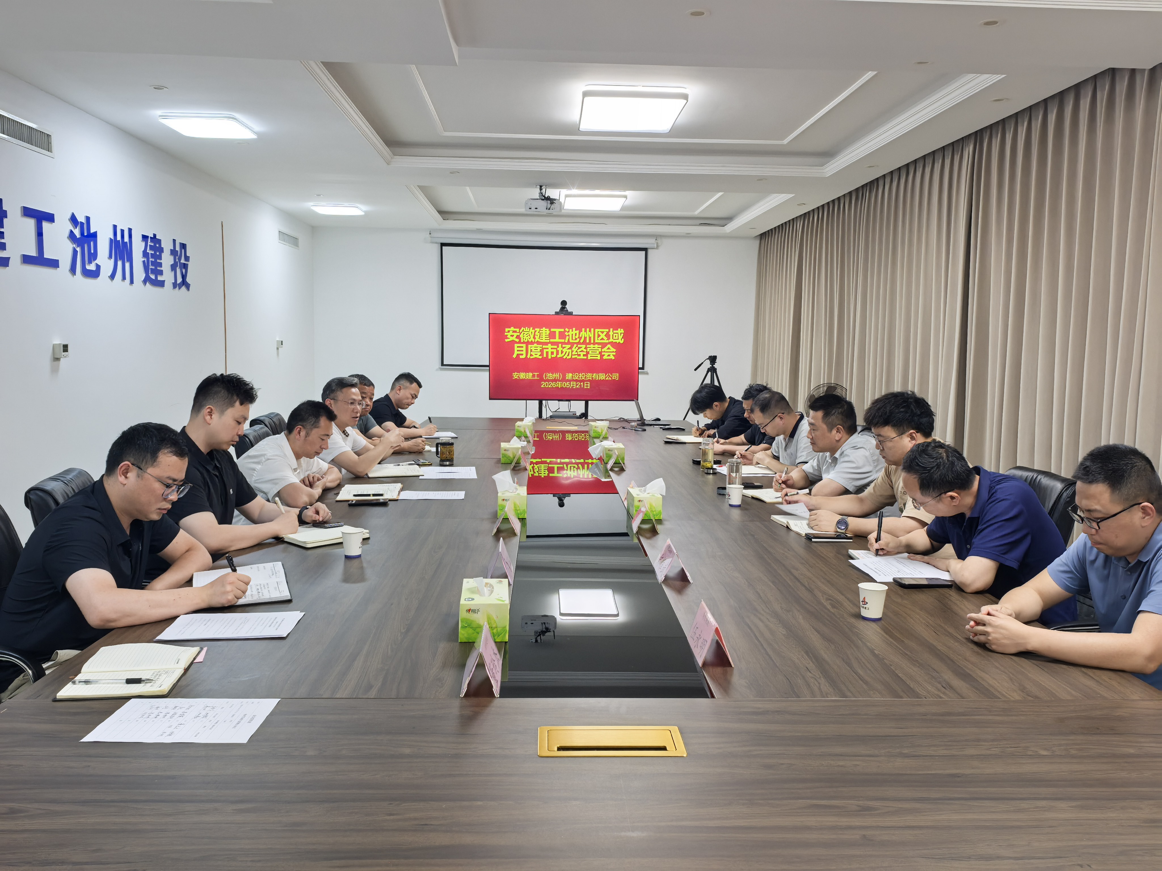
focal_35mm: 27
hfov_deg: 65.3
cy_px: 436
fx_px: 906
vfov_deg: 51.4
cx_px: 581
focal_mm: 6.98
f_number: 4
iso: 250
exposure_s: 1/50
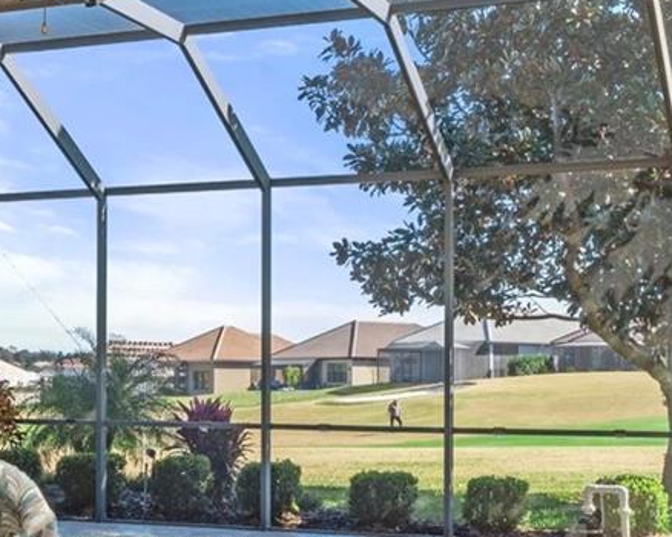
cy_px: 384
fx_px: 1431
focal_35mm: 72
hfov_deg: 26.2
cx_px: 187
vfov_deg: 21.1
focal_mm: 14
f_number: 8
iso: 320
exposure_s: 1/10
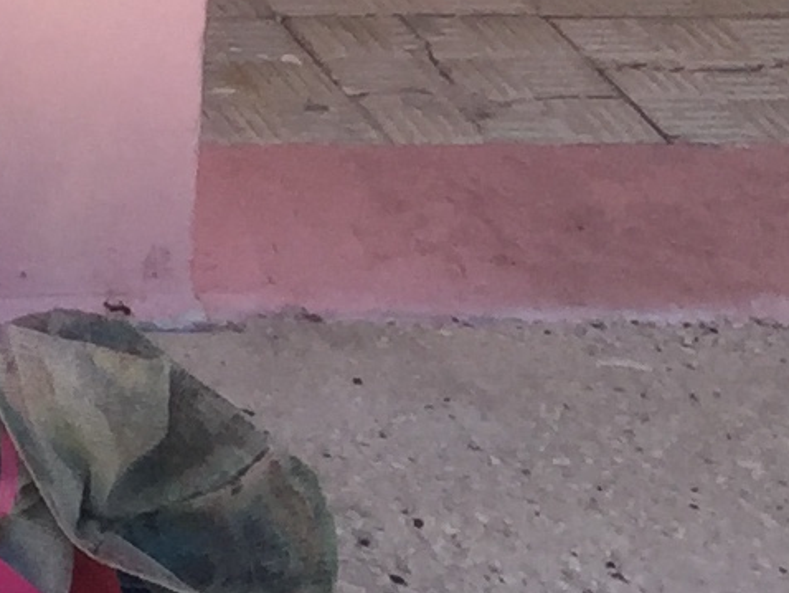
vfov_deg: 6.9
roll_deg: -1.3
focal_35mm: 198
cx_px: -1715
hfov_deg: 8.2
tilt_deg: -10.7
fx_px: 4515
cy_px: -1026
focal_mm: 4.15
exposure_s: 1/879
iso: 32
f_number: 2.2
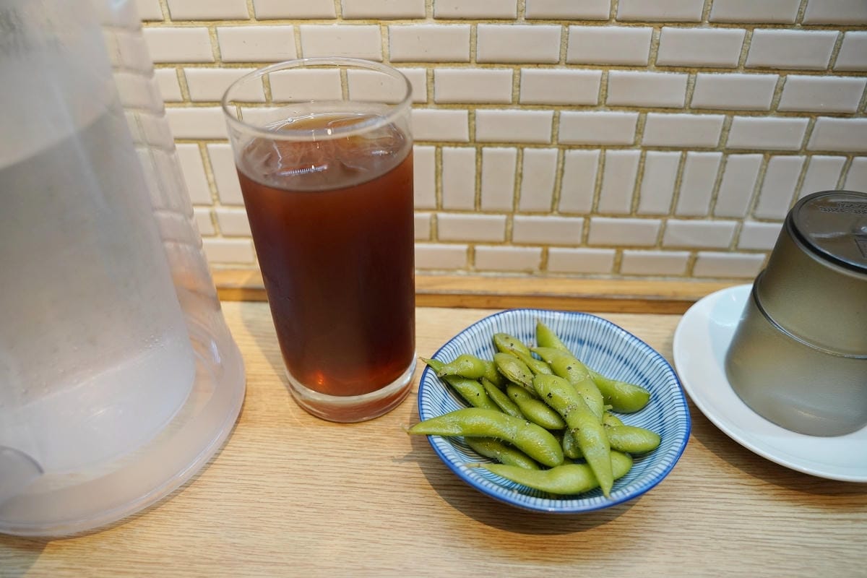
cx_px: 434
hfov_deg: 65.5
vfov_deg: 46.4
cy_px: 289
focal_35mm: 28
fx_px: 674
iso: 1250
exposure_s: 1/60
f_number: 4
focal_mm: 28
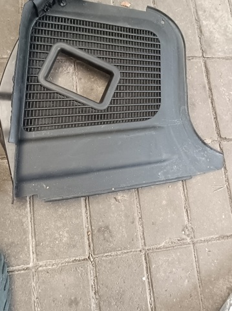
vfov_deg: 94.6
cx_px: 116
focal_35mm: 16
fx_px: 143
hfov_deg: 78.0
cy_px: 156
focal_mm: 1.66
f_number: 2.2
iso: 337
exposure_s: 1/50
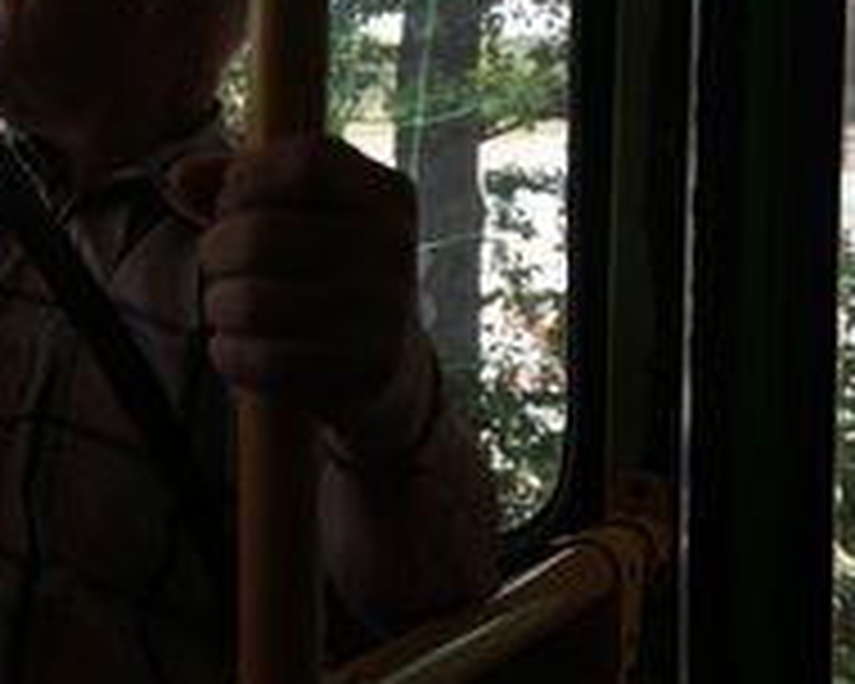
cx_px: -32
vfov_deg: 22.0
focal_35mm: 69
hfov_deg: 25.9
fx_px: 1746
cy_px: 182
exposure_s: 1/640
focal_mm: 35
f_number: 5.6
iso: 2500
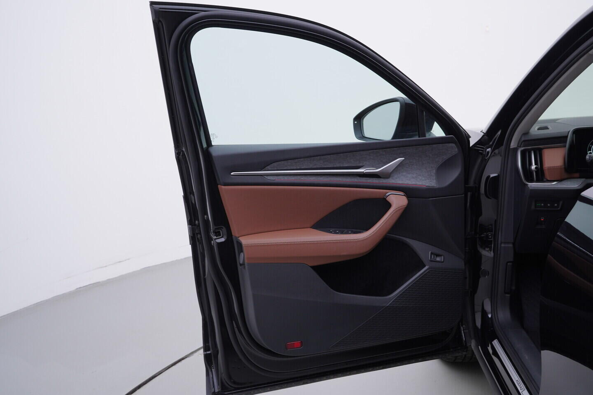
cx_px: 296
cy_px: 198
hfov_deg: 53.1
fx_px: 593
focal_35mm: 36
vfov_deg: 36.9
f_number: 4
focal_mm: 24
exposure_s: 1/60
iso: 125
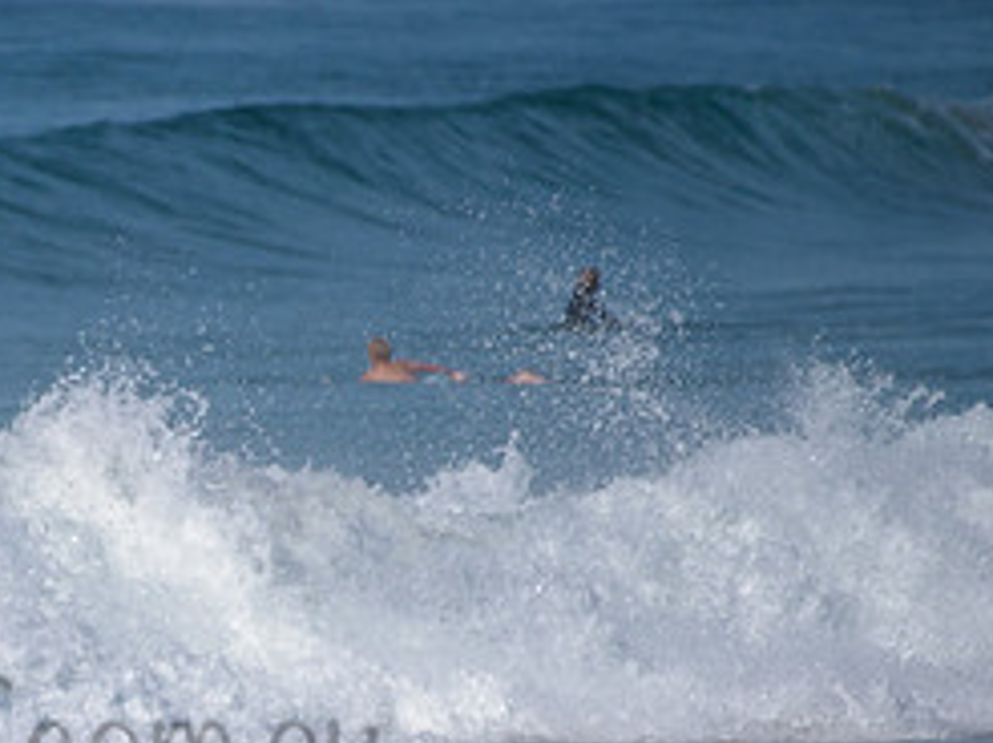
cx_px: -48
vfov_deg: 1.3
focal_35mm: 1134
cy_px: 705
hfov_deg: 1.8
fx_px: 32498
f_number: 5.6
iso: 200
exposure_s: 1/2500
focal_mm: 500
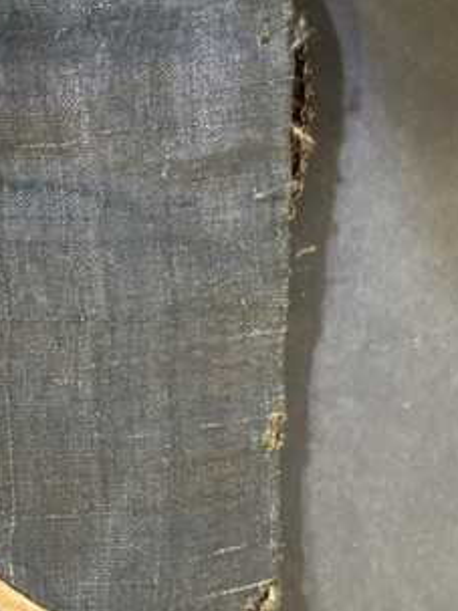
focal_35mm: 37
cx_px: 188
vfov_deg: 49.8
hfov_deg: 38.5
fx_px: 653
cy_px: 369
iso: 500
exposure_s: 1/25
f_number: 1.8
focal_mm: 3.99
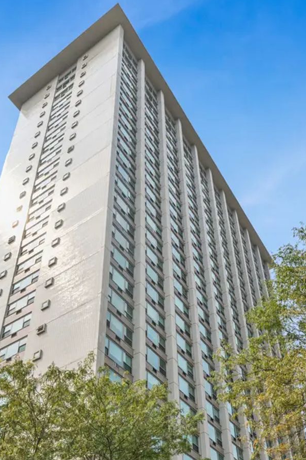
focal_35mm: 36
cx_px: 153
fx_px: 459
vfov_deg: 49.8
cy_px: 372
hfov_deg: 36.9
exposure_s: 1/80
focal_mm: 21
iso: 100
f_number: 13
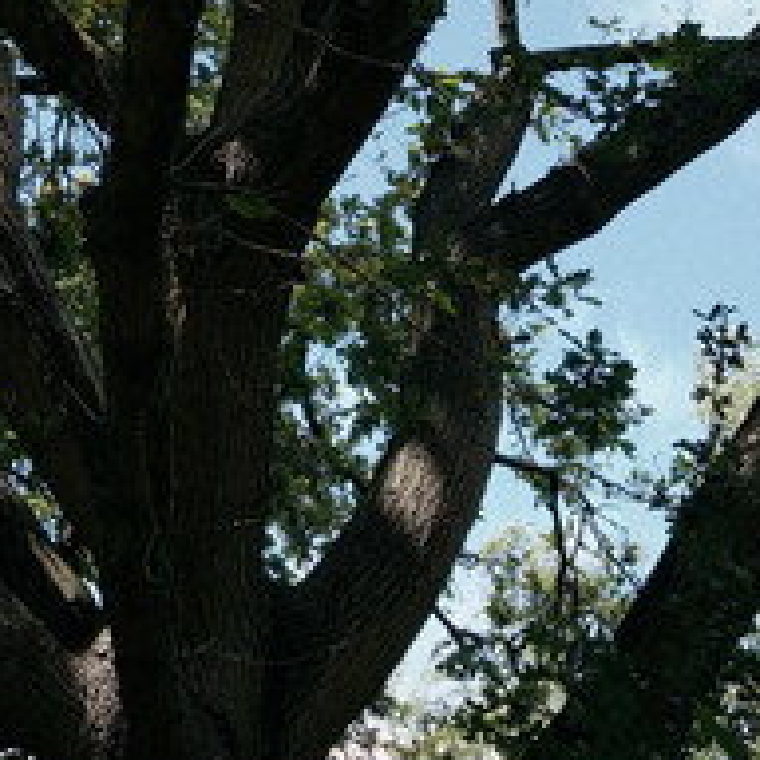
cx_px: 412
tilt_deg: +46.3
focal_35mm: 72
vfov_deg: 22.9
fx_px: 1788
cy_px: -20
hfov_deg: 24.0
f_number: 1.6
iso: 64
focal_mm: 5.96
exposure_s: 1/1016
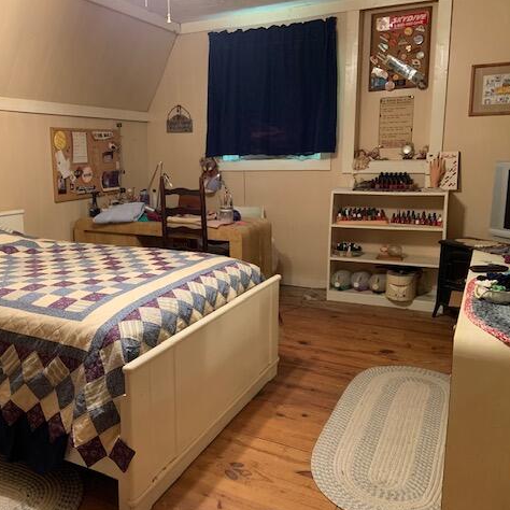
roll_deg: +2.0
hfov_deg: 52.1
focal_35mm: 31
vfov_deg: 52.5
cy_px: 256
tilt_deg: -11.2
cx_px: 199
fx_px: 517
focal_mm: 4.25
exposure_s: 1/30
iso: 400
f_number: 1.8
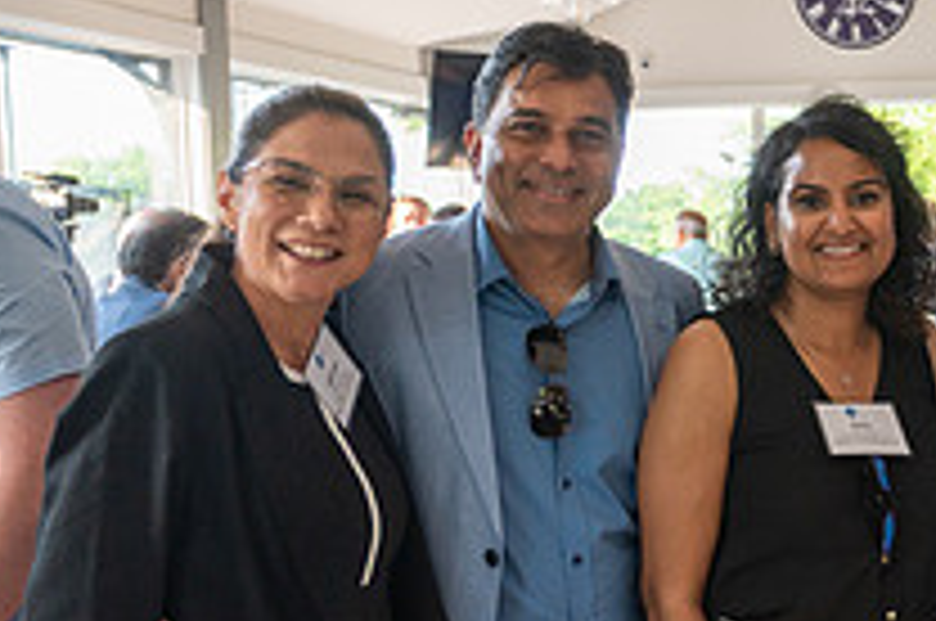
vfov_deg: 20.2
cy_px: 387
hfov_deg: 27.9
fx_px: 1739
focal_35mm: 67
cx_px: 981
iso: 640
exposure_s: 1/160
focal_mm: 24
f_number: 4
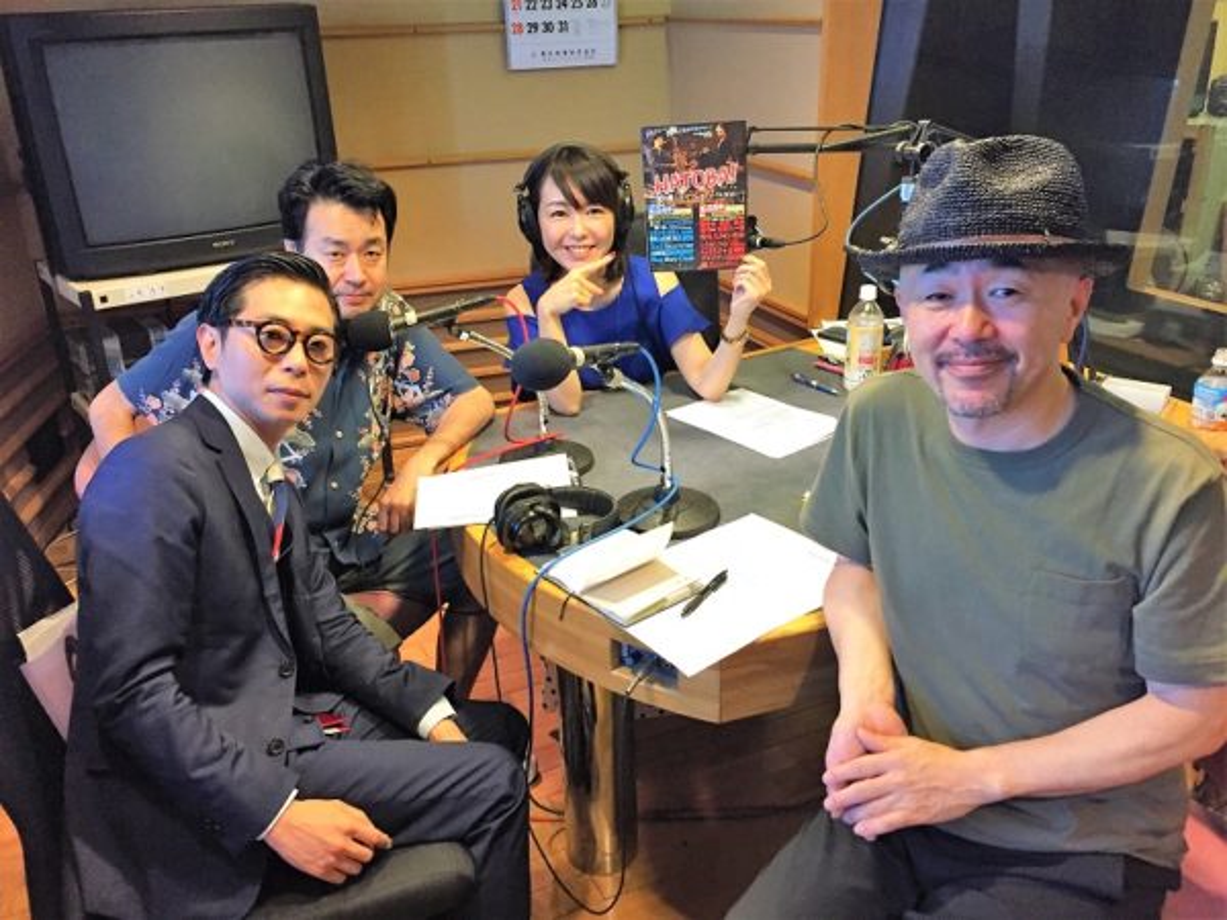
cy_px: 460
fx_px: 1028
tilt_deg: -24.0
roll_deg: +1.8
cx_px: 614
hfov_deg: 61.7
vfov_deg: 48.2
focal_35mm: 29
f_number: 2.2
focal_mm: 4.15
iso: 250
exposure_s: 1/24
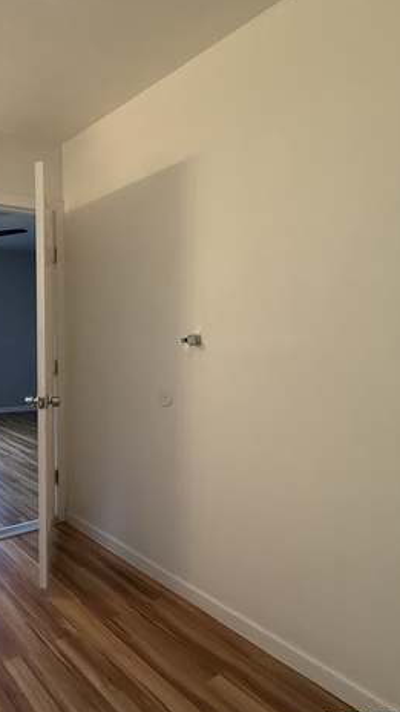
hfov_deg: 41.7
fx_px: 397
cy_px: 360
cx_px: -46
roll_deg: -0.6
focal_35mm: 21
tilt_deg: -4.3
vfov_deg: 83.9
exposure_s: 1/120
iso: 200
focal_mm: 2.22
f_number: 2.2
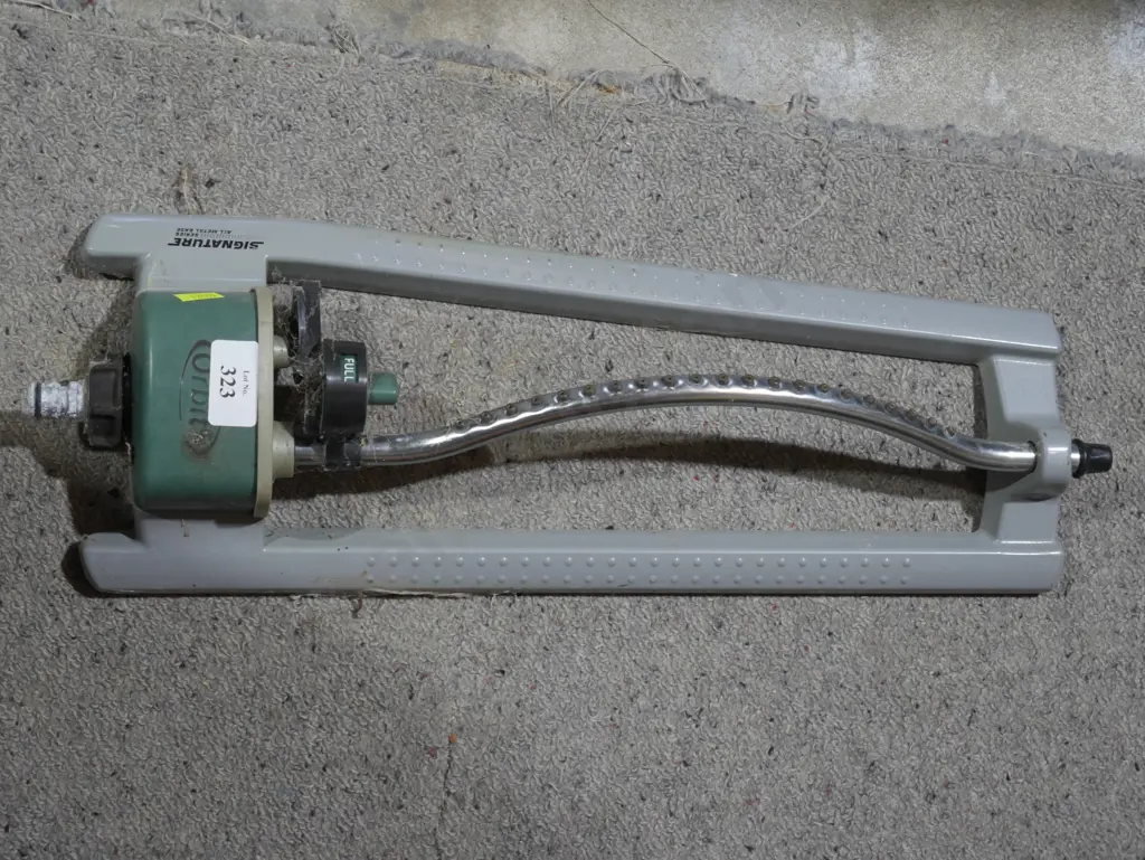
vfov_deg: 21.0
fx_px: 2316
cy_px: 430
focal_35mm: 70
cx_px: 572
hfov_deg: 27.8
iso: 800
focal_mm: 35
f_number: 5.5
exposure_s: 1/80
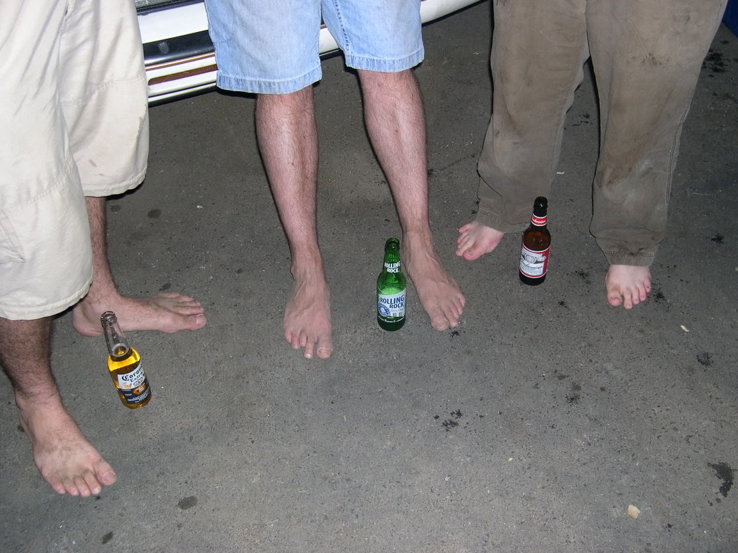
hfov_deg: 47.9
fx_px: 831
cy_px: 280
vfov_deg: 36.8
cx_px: 377
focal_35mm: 39
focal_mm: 8
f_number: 2.8
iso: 149
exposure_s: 1/60
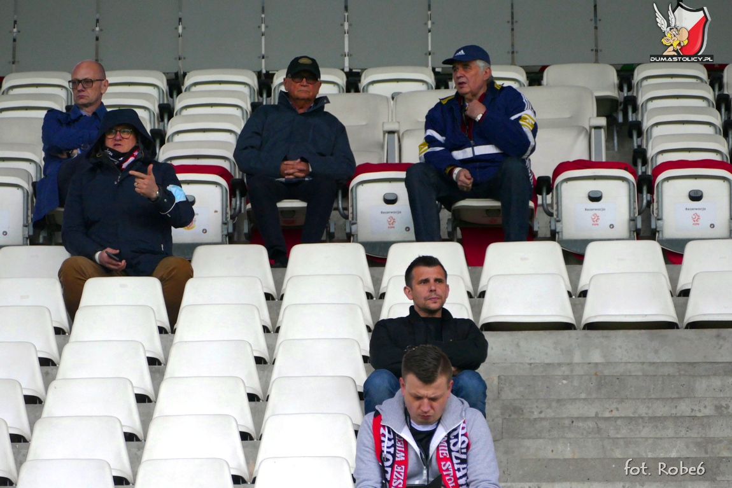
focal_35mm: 320
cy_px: 244
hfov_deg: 6.4
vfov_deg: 4.3
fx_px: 6507
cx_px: 366
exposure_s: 1/250
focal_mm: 116.67
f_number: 4
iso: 800
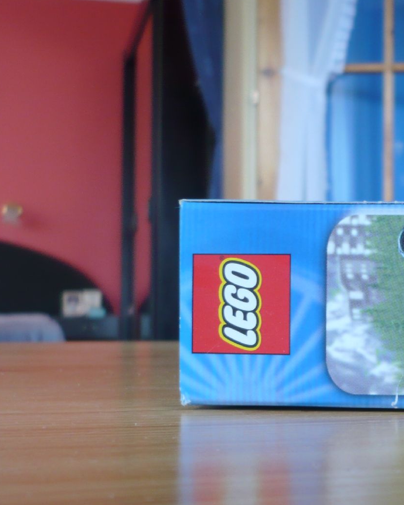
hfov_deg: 22.8
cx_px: 373
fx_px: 971
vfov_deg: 29.1
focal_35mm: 65
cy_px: 308
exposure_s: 1/25
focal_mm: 5.8
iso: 100
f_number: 2.8
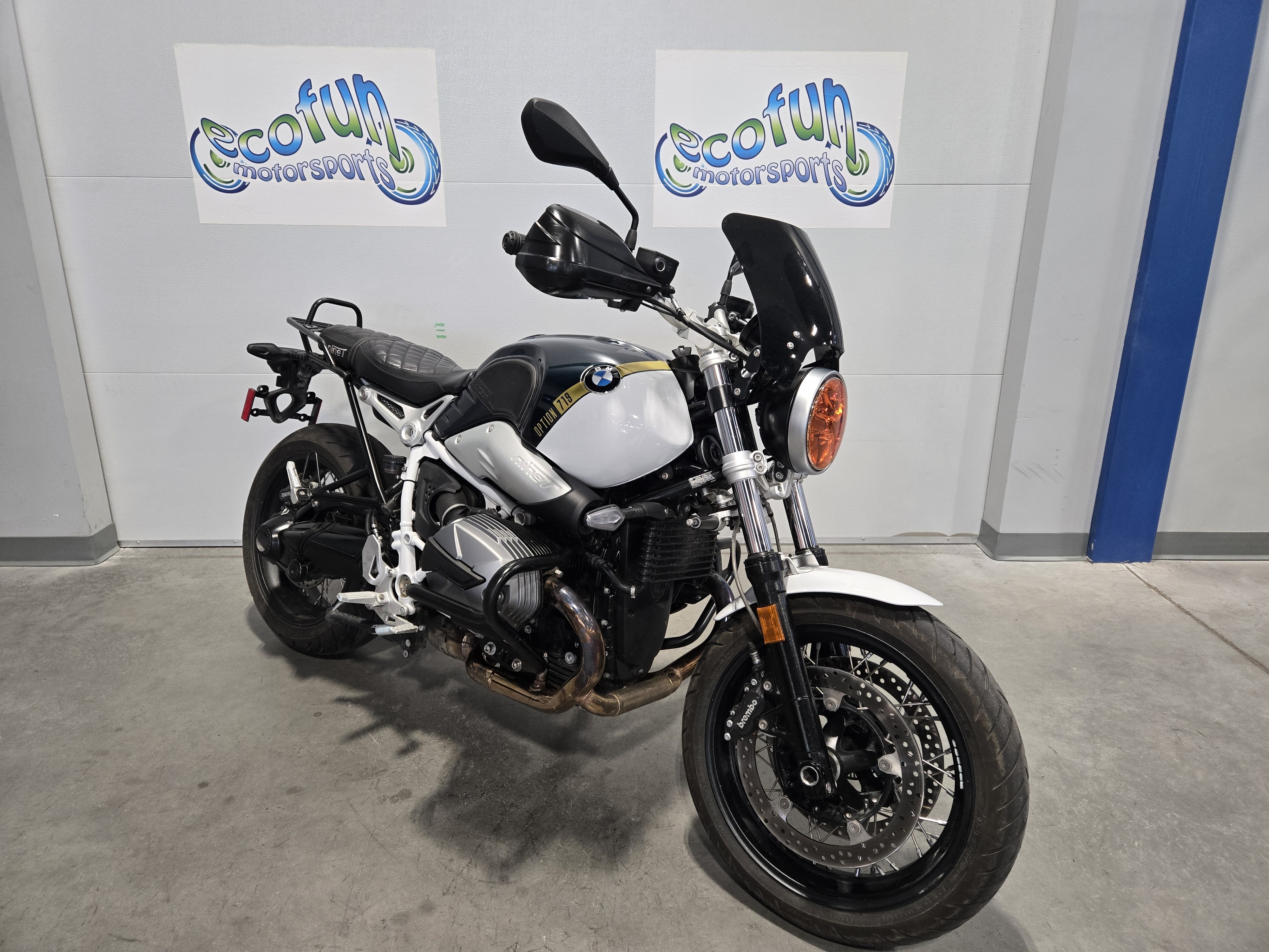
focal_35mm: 23
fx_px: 843
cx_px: 634
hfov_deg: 73.9
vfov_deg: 58.9
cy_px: 476
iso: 250
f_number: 1.8
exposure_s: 1/120
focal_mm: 5.4
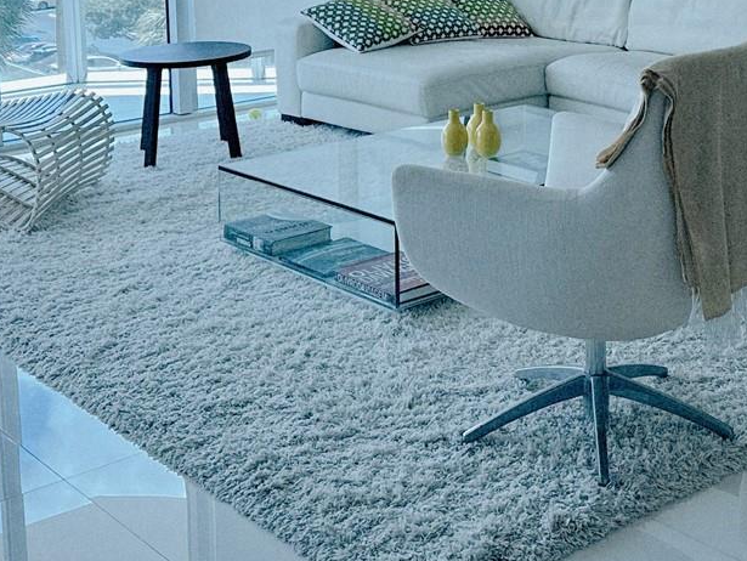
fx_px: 1403
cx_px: 566
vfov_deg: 21.5
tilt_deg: -4.7
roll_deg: +1.1
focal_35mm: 65
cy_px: -41
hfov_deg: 29.3
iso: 100
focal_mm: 6.76
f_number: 1.78
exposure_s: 1/1211
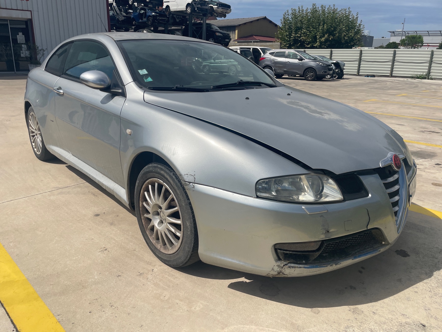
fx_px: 332
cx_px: 221
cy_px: 166
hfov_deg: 67.3
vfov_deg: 53.1
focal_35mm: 26
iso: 32
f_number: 1.6
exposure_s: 1/7299
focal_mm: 4.2
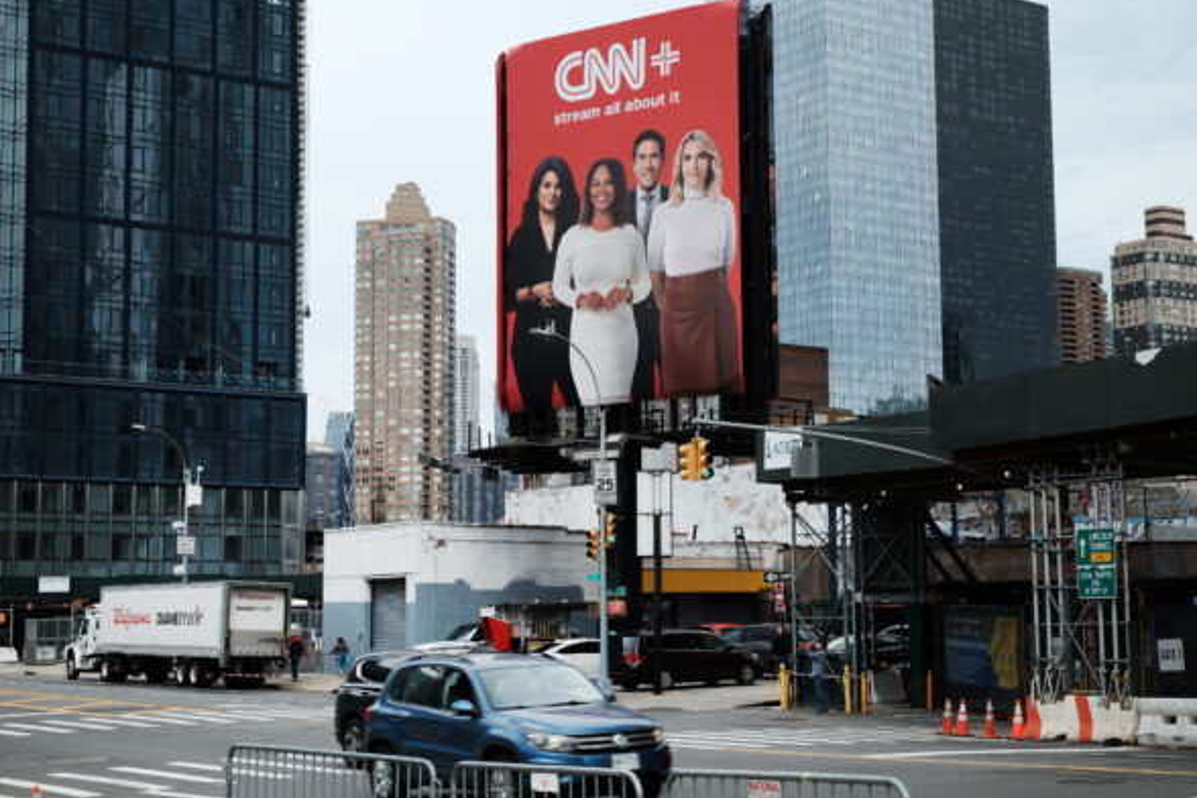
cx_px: 609
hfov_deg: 38.2
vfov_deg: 26.0
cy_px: 393
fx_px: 1729
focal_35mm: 52
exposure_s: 1/125
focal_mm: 34.3
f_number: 9
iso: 200
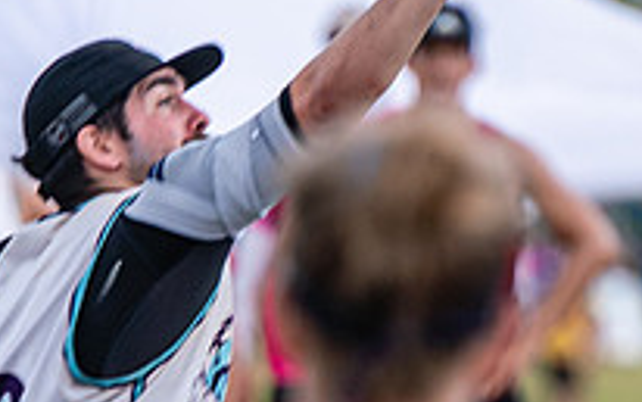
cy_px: 947
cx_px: 404
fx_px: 25576
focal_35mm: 1461
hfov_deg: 1.4
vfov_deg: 0.9
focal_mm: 200
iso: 100
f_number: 3.2
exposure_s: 1/1600
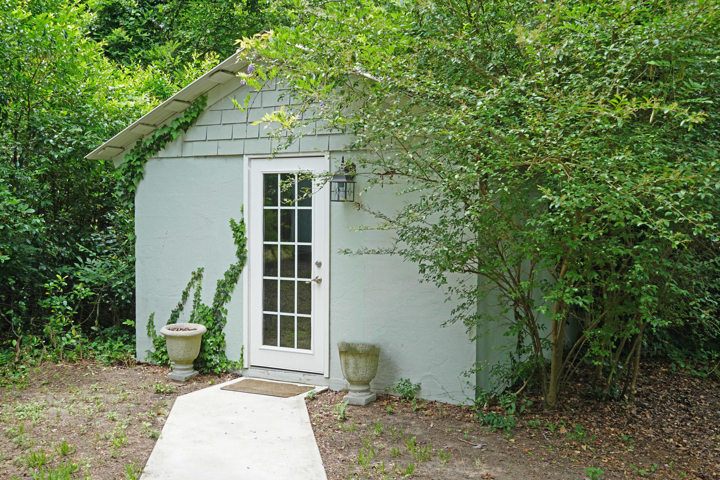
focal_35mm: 40
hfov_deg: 47.9
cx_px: 360
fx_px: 810
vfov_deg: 33.0
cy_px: 240
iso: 100
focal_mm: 27
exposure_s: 1/60
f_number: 6.3
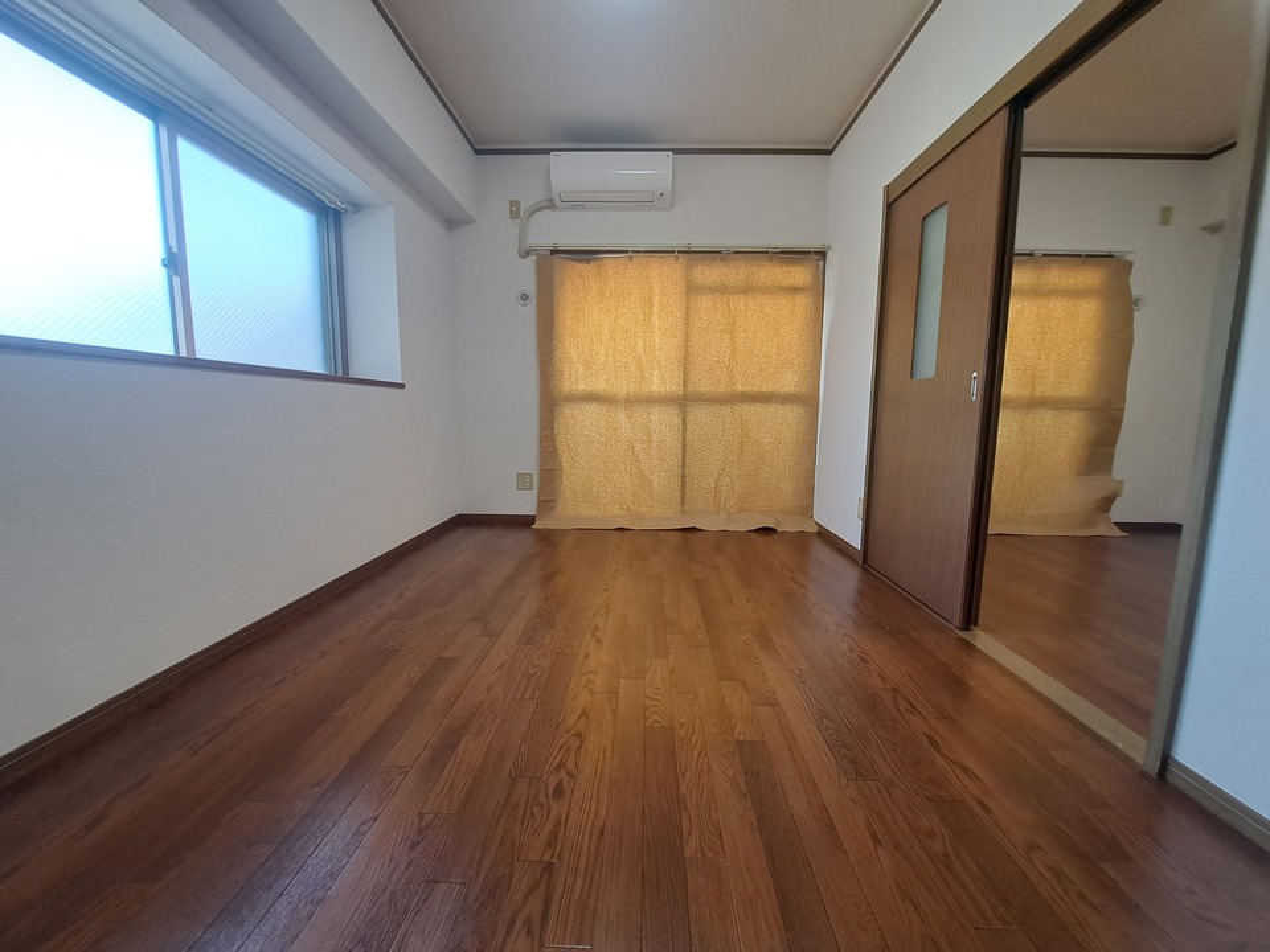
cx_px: 635
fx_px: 477
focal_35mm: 13
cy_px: 476
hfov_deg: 106.2
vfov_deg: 89.9
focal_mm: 1.74
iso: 50
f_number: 2.2
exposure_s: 1/50
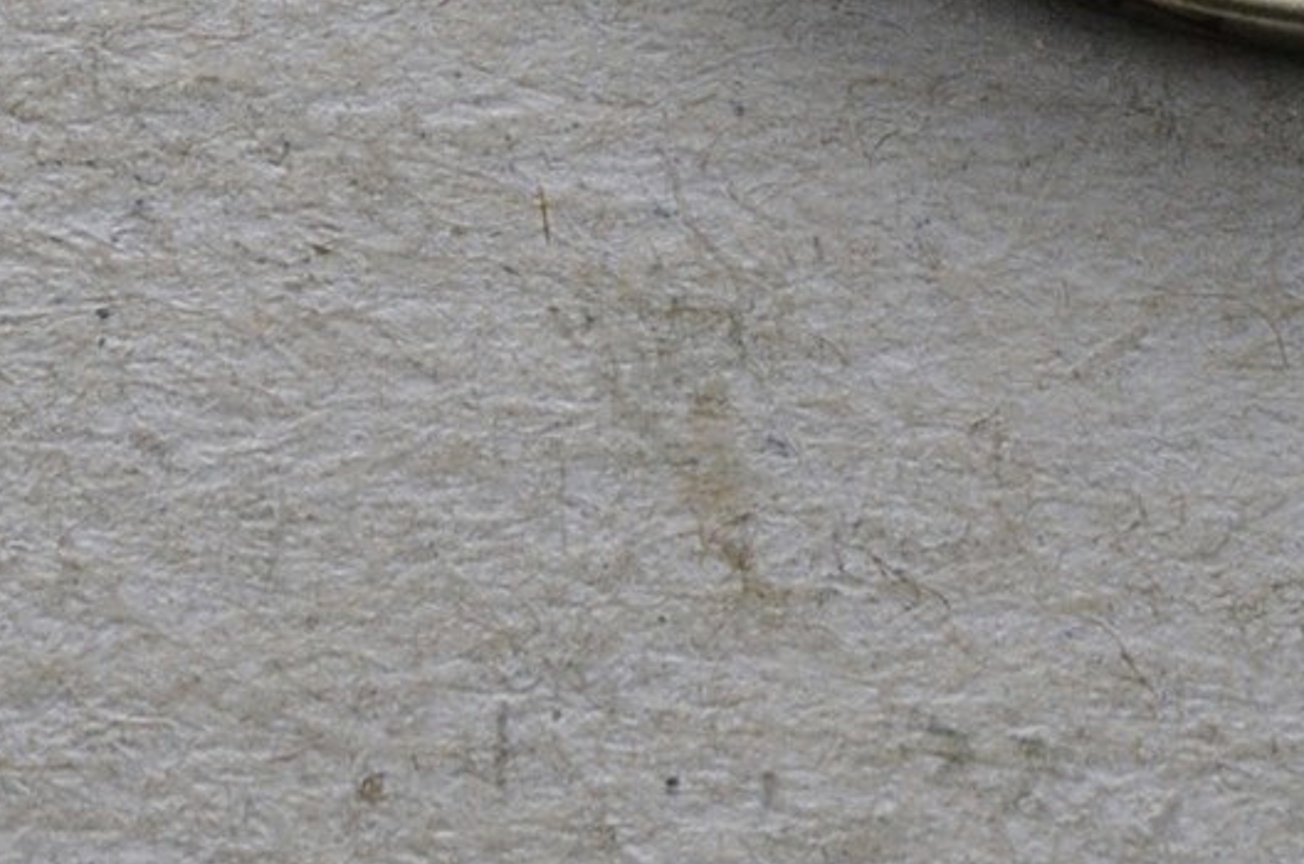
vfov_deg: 3.9
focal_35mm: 350
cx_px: 84
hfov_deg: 5.9
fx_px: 12655
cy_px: -1047
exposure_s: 1/250
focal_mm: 50
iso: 400
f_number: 14
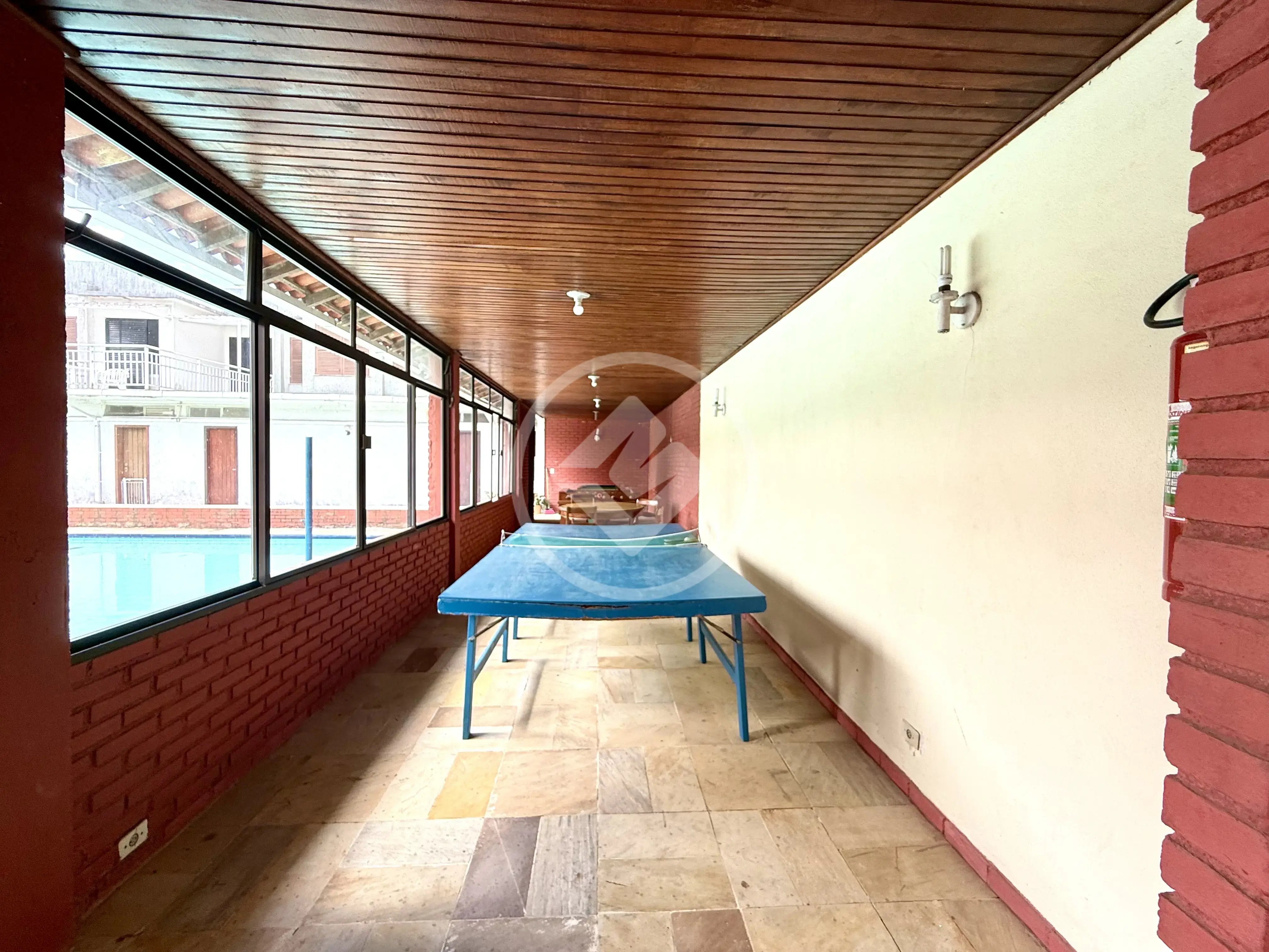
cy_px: 476
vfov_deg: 85.7
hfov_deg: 102.1
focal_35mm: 14
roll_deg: -0.9
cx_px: 634
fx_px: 513
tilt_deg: -1.6
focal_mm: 2.22
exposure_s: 1/99
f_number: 2.2
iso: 64
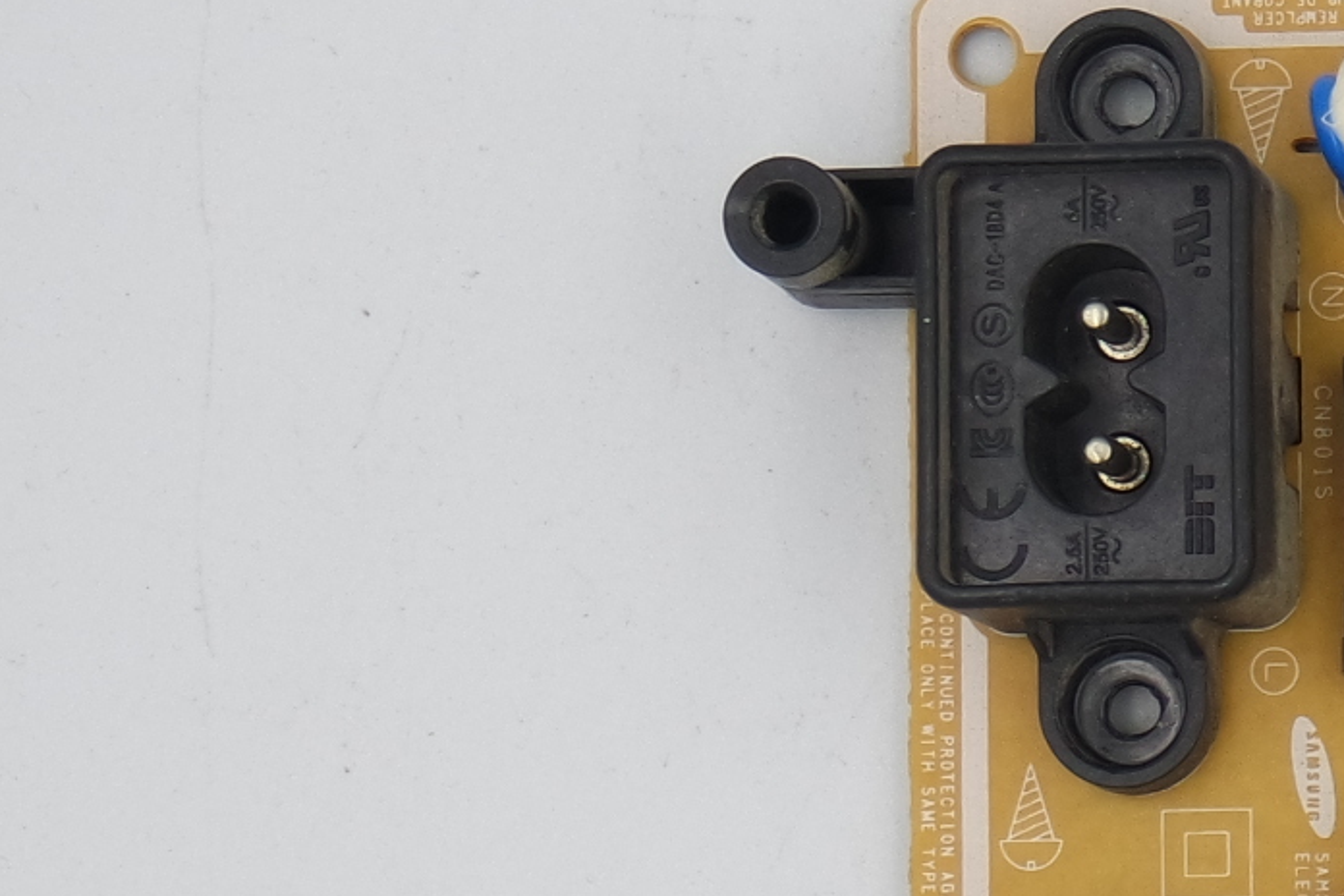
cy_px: 687
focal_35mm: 218
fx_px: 8138
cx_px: 2445
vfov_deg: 6.3
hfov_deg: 9.0
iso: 160
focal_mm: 19
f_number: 5
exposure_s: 1/125
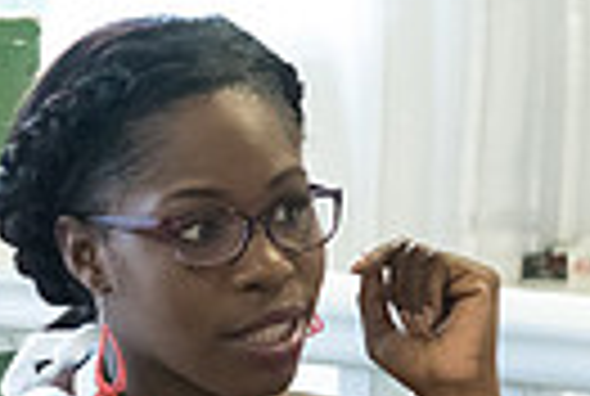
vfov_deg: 4.5
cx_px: -81
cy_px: 115
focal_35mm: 309
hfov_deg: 6.6
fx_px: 5076
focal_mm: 70
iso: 14400
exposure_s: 1/160
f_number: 5.6
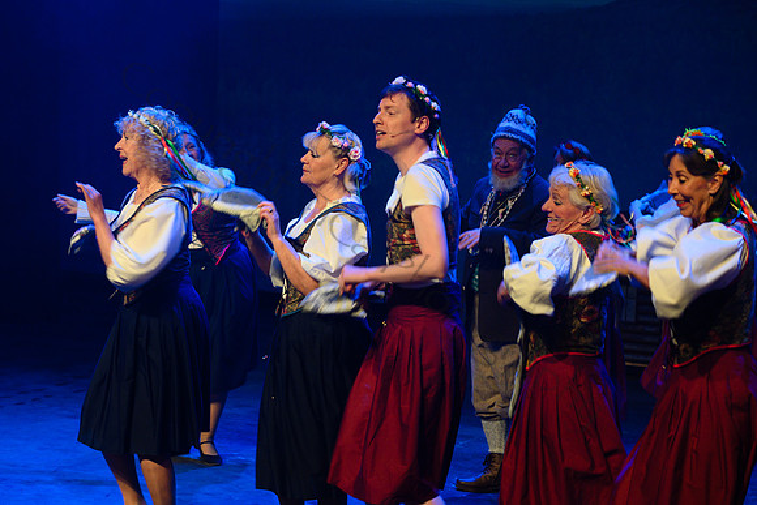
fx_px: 1964
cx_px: 315
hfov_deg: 21.8
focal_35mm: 93
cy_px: 210
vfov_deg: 14.6
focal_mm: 80
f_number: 3.5
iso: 1250
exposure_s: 1/80
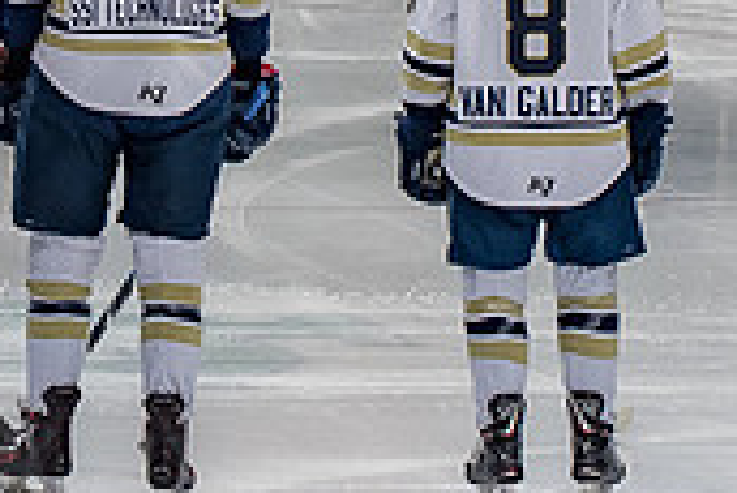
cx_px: 323
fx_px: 8032
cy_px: -382
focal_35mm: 392
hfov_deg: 5.3
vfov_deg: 3.5
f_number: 5
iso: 640
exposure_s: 1/160
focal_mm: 70
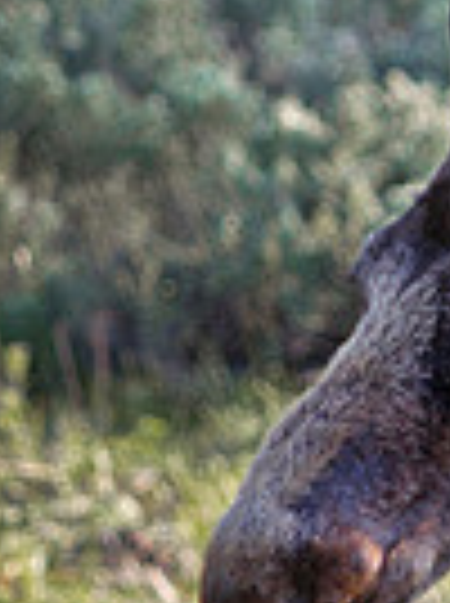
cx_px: 612
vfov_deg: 2.7
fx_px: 12659
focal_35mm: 728
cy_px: 387
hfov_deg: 2.0
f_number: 3.2
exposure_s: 1/320
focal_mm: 150
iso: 100
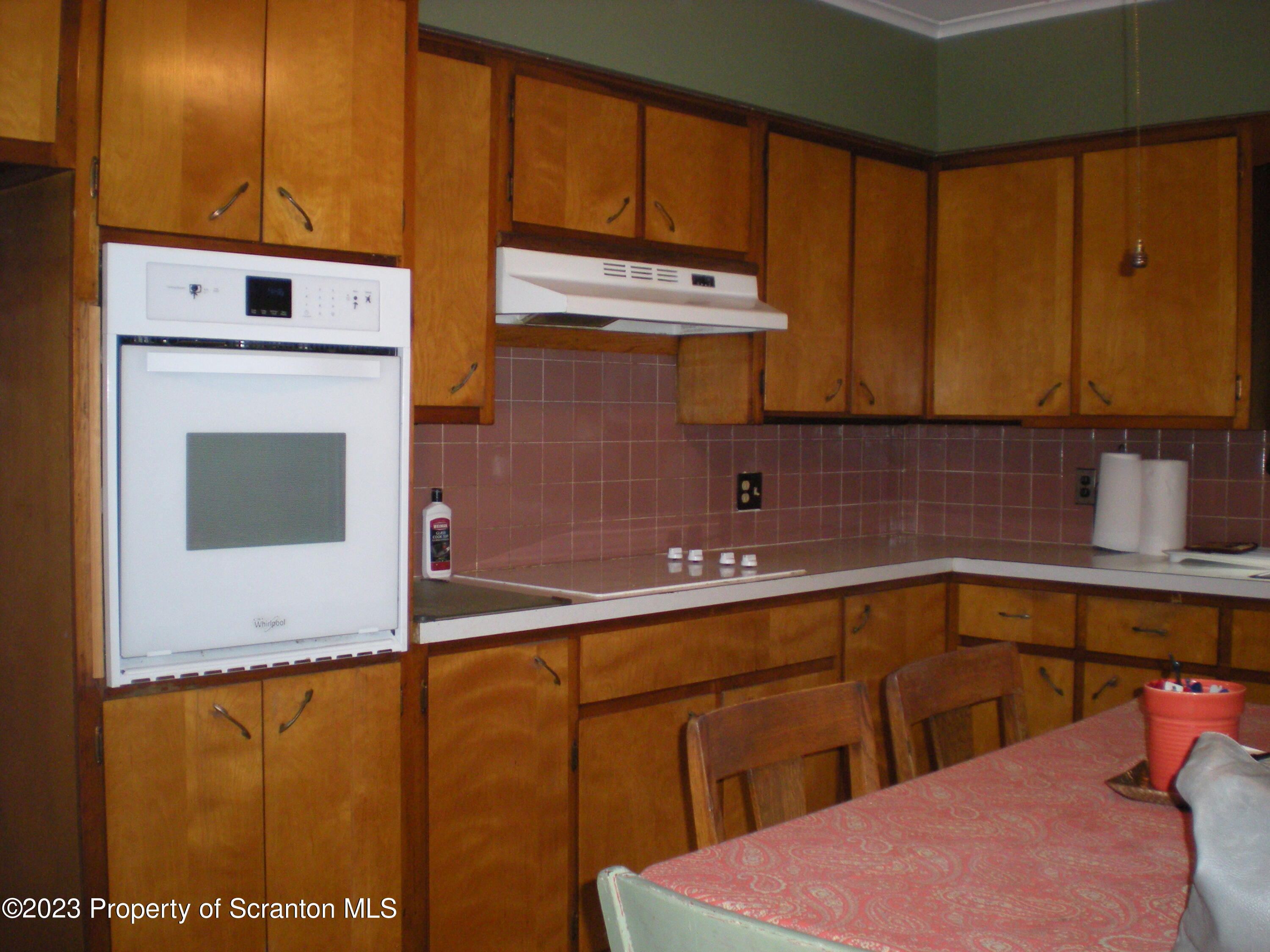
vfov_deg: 37.7
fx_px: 1394
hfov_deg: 49.0
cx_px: 635
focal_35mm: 38
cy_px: 476
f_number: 3.1
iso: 258
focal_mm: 6.3
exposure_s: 1/60
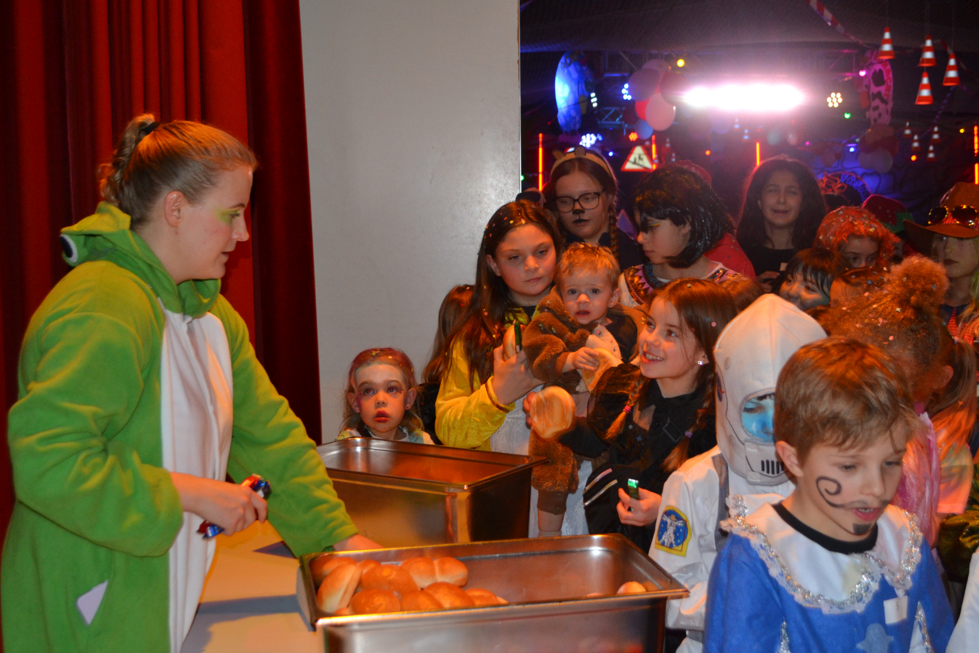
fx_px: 1196
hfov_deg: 44.5
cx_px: 524
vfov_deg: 30.5
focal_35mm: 44
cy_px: 341
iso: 1000
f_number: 4.2
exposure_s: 1/60
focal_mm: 26
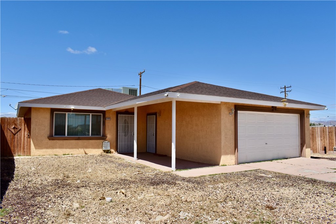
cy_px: 112
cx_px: 168
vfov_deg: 47.9
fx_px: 252
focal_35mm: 27
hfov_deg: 67.4
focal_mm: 18
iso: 200
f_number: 11
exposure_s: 1/500
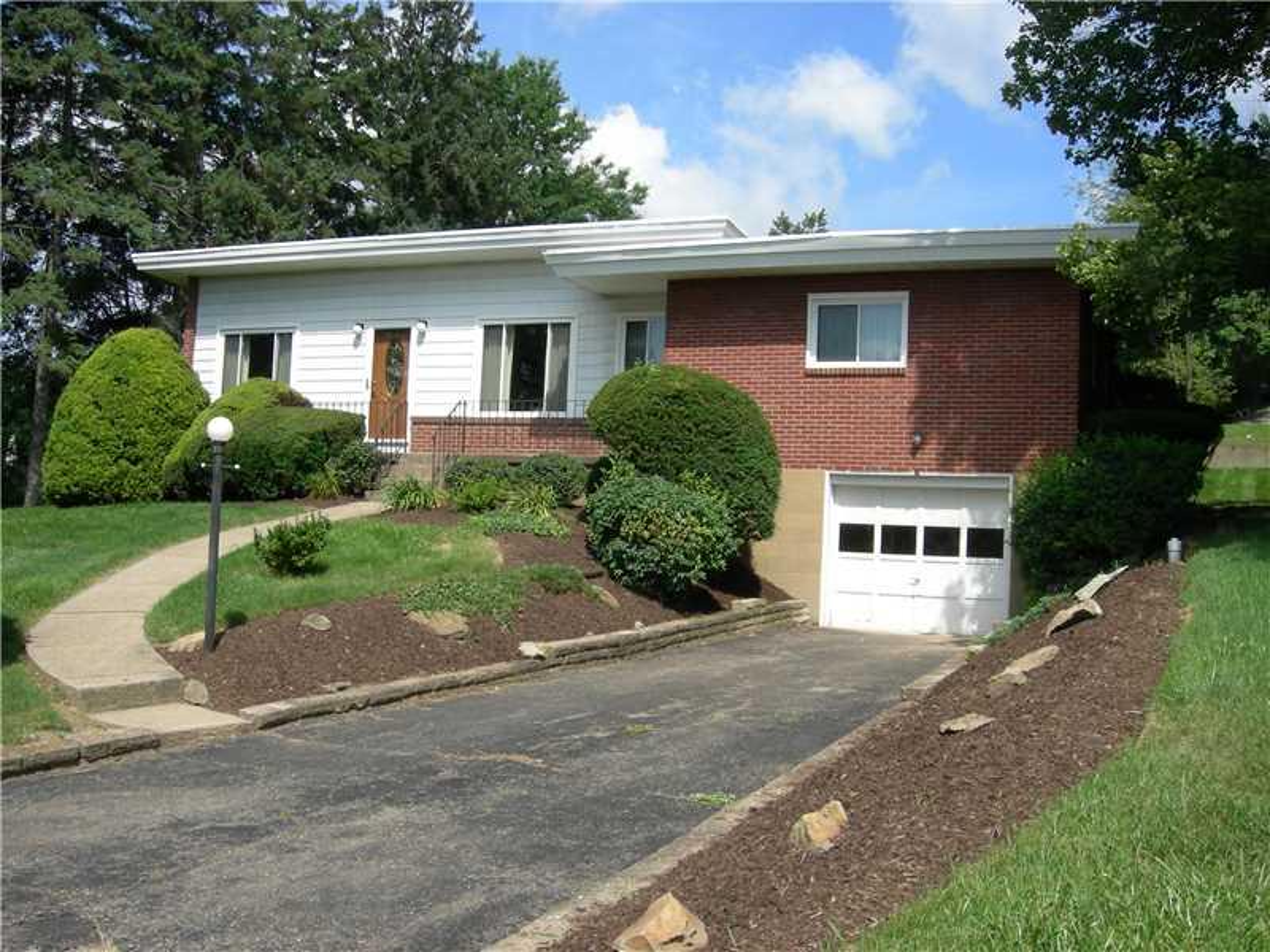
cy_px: 476
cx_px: 635
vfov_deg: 39.7
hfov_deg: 51.4
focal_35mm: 36
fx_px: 1321
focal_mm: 7.5
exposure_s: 1/252
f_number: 6
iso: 64
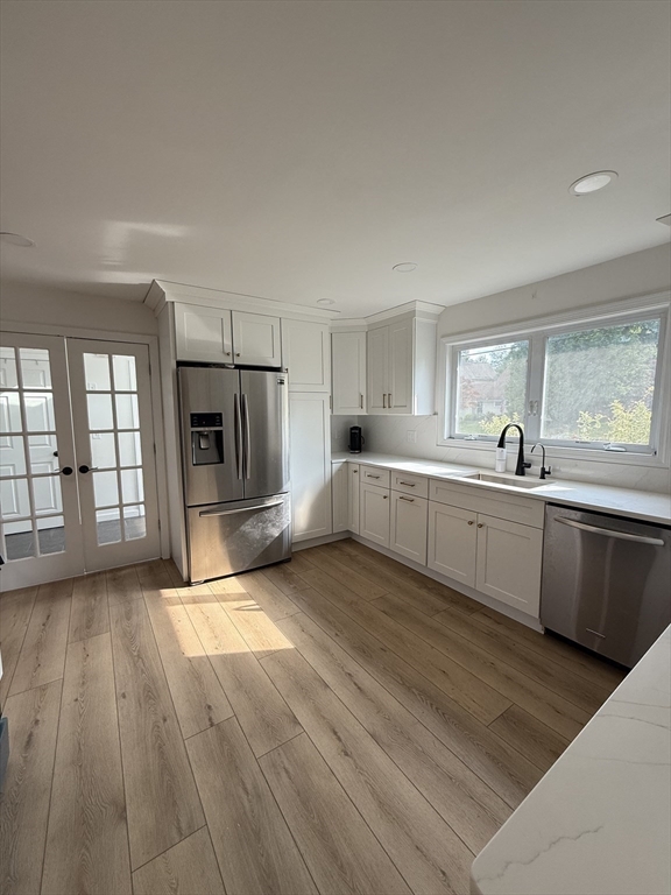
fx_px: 362
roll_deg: +0.0
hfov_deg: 85.7
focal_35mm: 14
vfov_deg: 102.1
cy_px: 448
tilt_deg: -5.6
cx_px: 336
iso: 100
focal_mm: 2.22
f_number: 2.2
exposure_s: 1/120
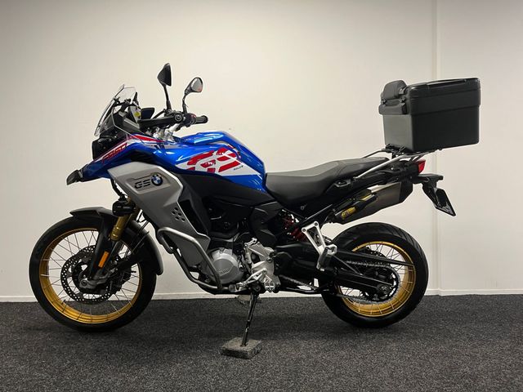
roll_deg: +0.6
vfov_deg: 53.1
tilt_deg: +1.2
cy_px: 196
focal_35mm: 26
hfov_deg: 67.3
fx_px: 393
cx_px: 262
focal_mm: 5.1
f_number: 1.6
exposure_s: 1/50
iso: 80
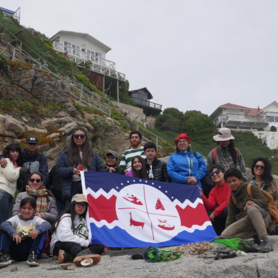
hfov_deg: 29.1
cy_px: 156
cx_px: 124
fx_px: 536
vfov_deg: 29.0
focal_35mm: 59
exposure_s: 1/400
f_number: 10
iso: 200
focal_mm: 21
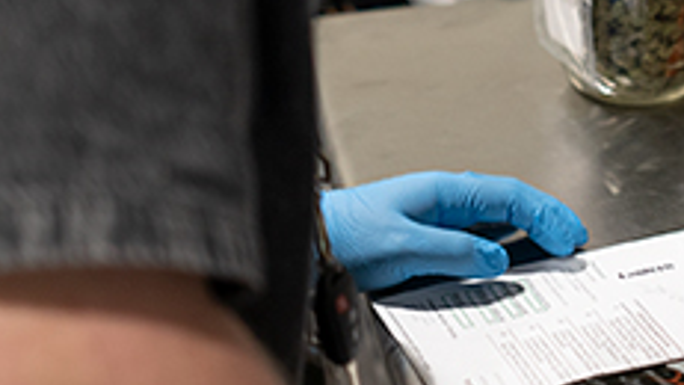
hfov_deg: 19.4
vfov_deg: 11.0
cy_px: -21
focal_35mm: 109
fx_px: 1977
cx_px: 583
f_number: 2
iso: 1250
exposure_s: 1/100
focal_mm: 40
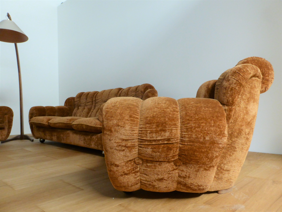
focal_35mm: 28
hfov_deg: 63.4
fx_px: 228
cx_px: 141
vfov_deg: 49.7
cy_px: 106
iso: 400
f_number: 3.4
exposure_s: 1/60
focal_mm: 4.8
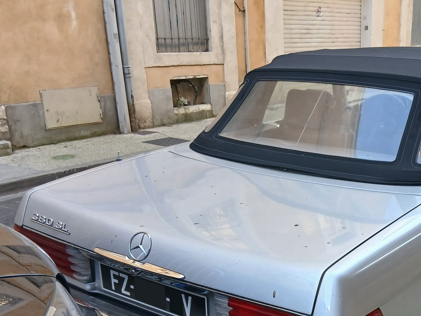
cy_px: 249
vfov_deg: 34.2
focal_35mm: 41
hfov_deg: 44.3
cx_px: 315
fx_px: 499
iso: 40
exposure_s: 1/50
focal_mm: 3.98
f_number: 1.8
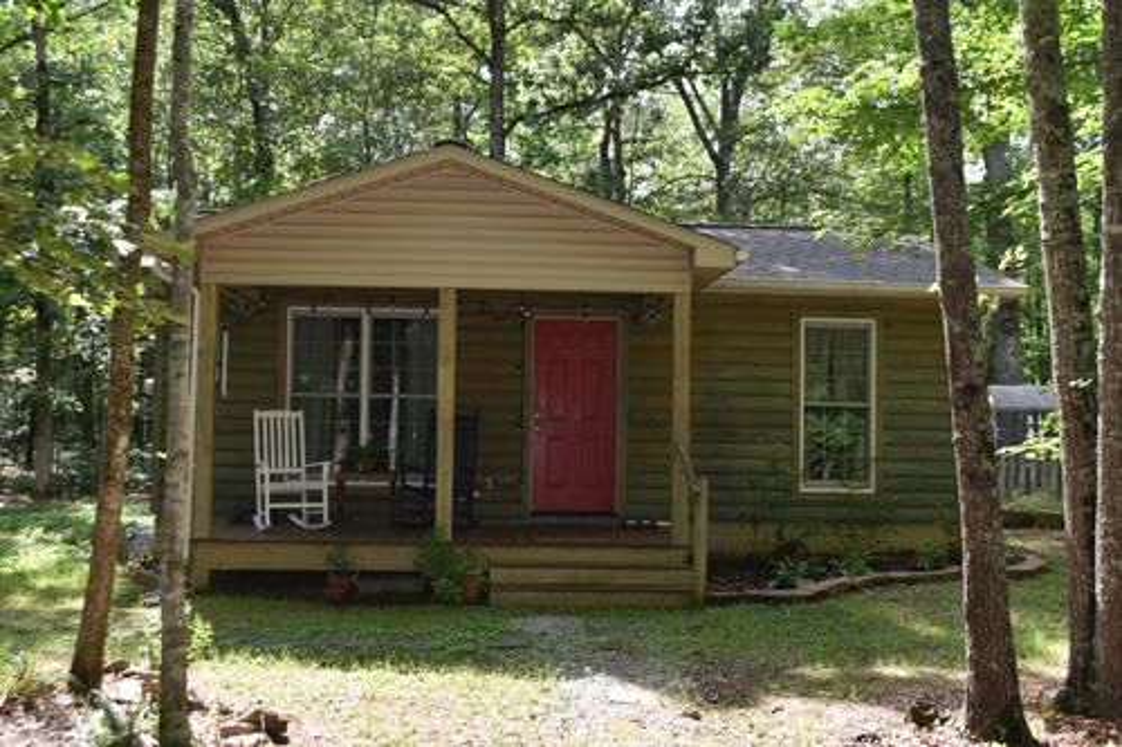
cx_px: 561
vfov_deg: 36.8
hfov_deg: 53.1
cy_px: 374
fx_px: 1122
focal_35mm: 36
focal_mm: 24
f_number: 5.6
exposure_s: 1/125
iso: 140
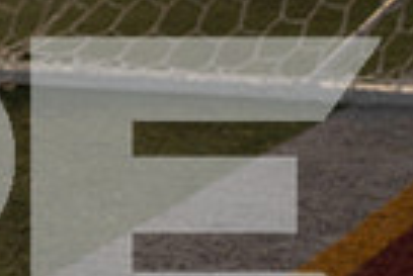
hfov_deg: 7.5
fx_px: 3032
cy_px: -168
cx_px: -383
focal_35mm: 264
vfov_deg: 5.2
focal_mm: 62
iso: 100
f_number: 8
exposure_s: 1/250
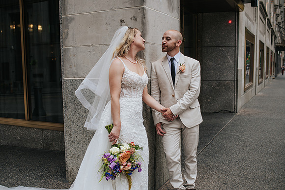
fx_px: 289
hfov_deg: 52.5
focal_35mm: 37
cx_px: 139
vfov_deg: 36.3
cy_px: 95
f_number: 3.2
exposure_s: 1/320
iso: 280
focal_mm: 35
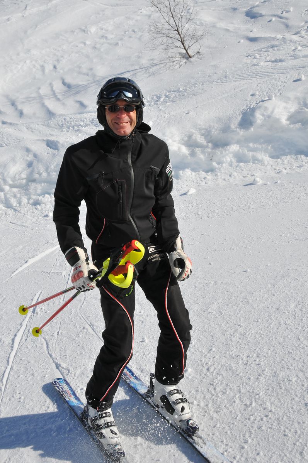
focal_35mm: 39
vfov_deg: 49.6
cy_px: 232
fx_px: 502
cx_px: 154
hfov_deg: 34.1
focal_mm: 26
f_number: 13
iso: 200
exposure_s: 1/400
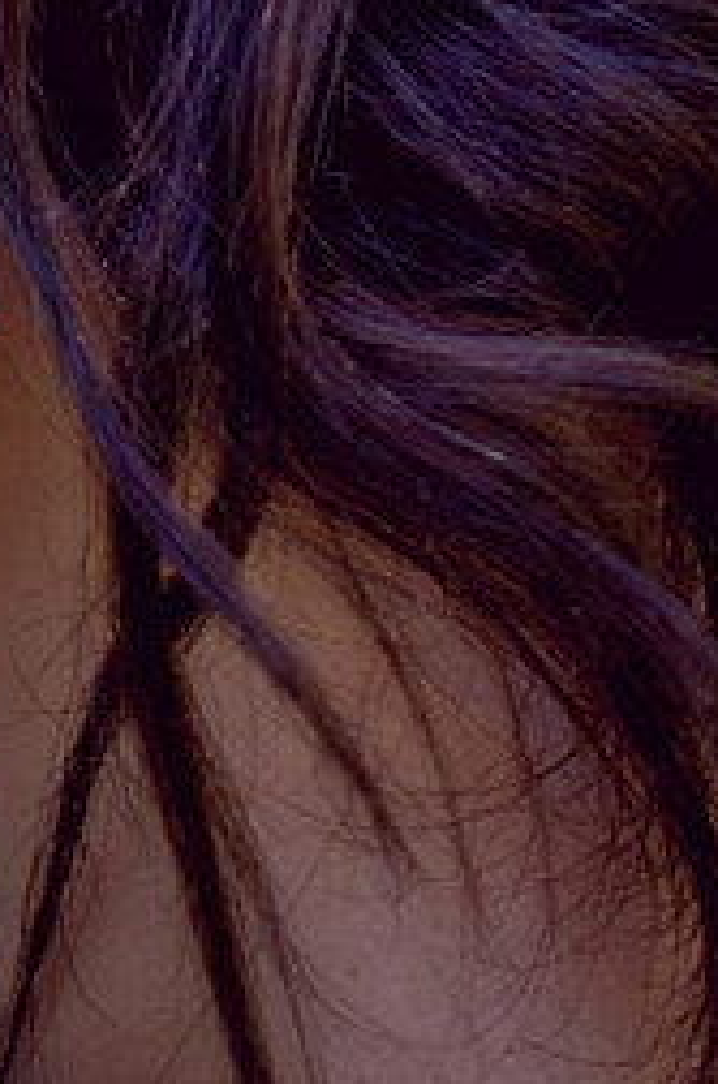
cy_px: -2069
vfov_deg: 6.1
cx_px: -1503
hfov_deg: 4.2
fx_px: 9522
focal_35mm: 317
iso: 125
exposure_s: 1/640
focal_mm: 50
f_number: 1.8
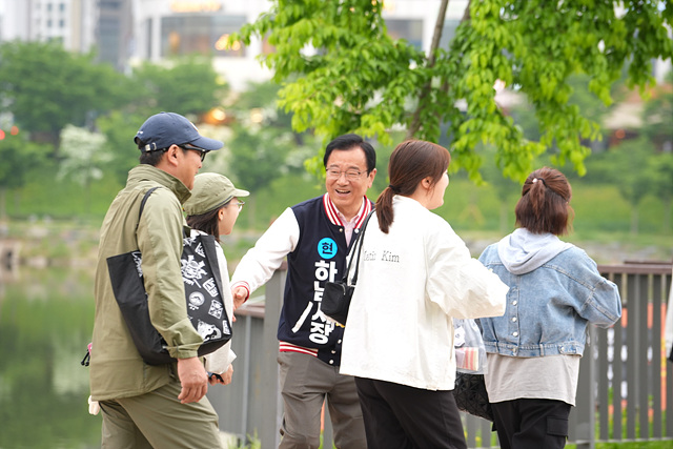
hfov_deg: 12.4
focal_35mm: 166
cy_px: 224
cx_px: 336
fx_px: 3104
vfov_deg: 8.3
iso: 800
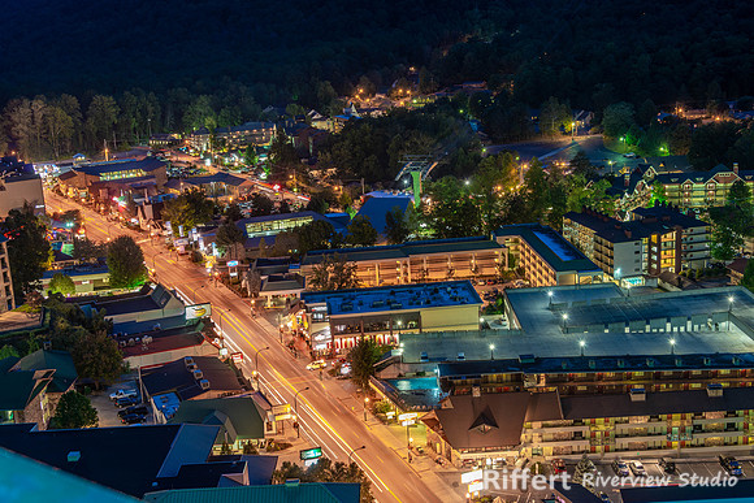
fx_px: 943
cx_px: 377
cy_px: 252
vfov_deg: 29.9
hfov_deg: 43.6
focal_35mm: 45
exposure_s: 10
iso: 100
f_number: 7.1
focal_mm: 45
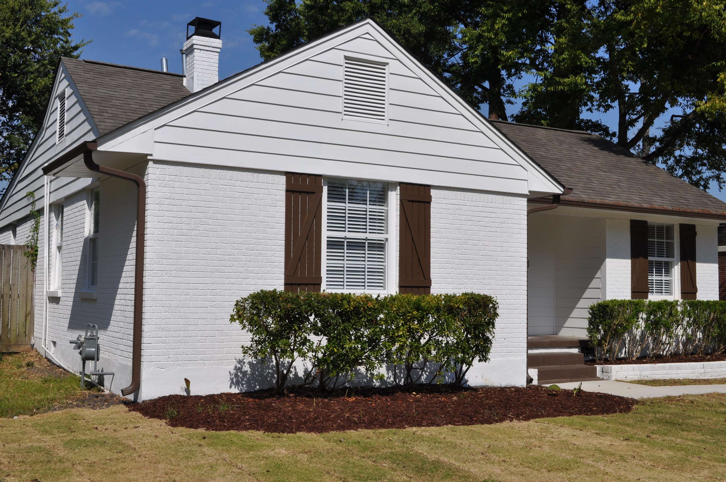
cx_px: 363
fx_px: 846
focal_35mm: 42
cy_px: 241
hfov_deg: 46.5
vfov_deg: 31.8
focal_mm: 28
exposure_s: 1/640
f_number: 13
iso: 200
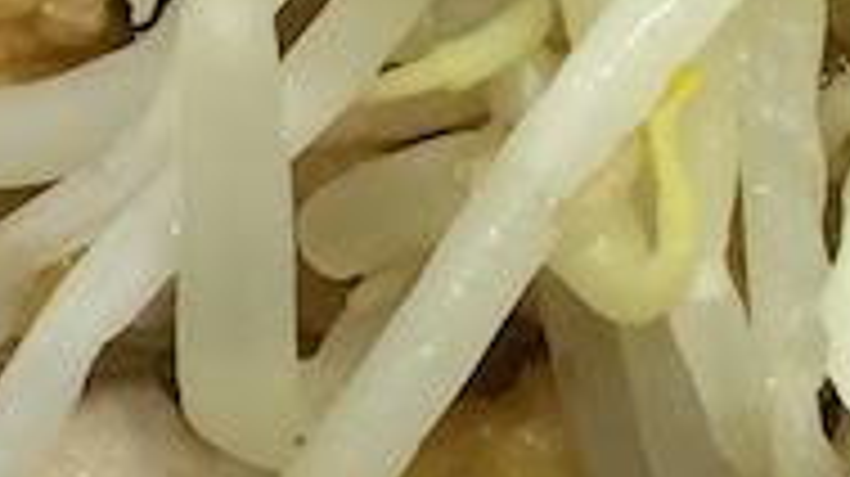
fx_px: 4662
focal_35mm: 207
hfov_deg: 10.4
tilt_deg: -54.5
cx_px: 472
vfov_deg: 5.8
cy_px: 58
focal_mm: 4.15
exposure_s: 1/33
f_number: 2.2
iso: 125
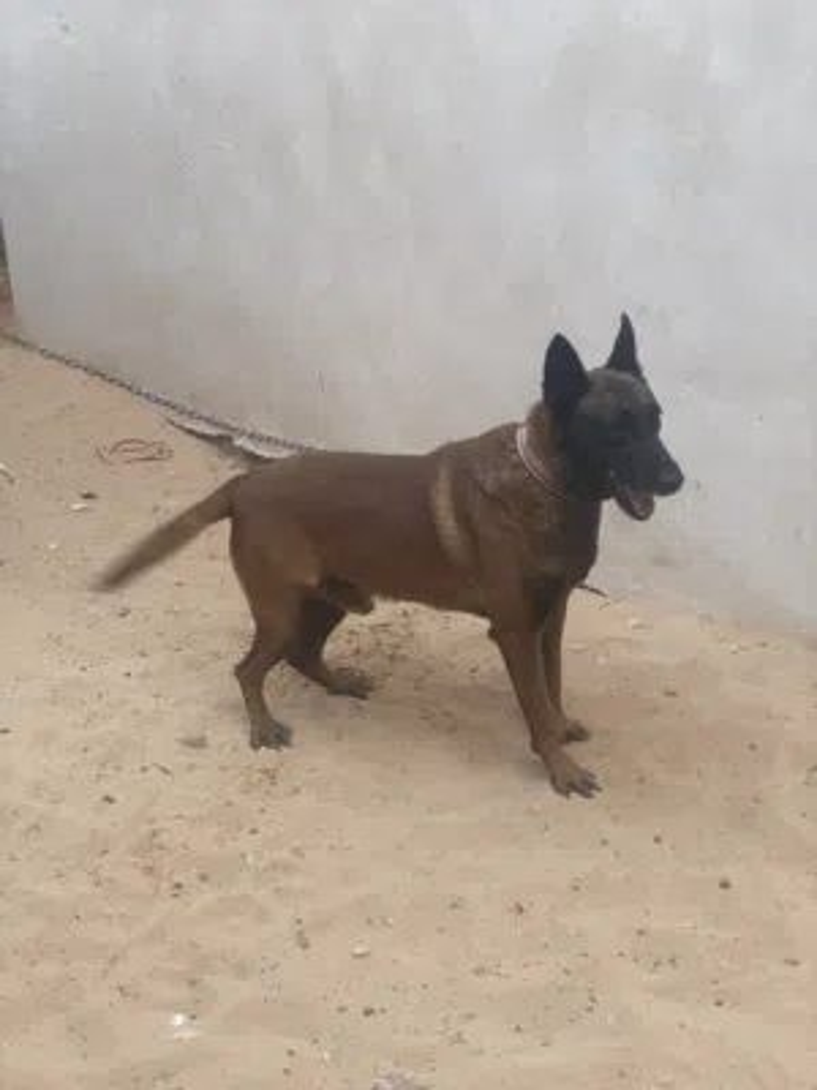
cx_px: 408
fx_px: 1636
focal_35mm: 52
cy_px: 545
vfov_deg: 36.8
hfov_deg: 28.0
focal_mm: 6
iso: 160
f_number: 2
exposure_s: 1/60
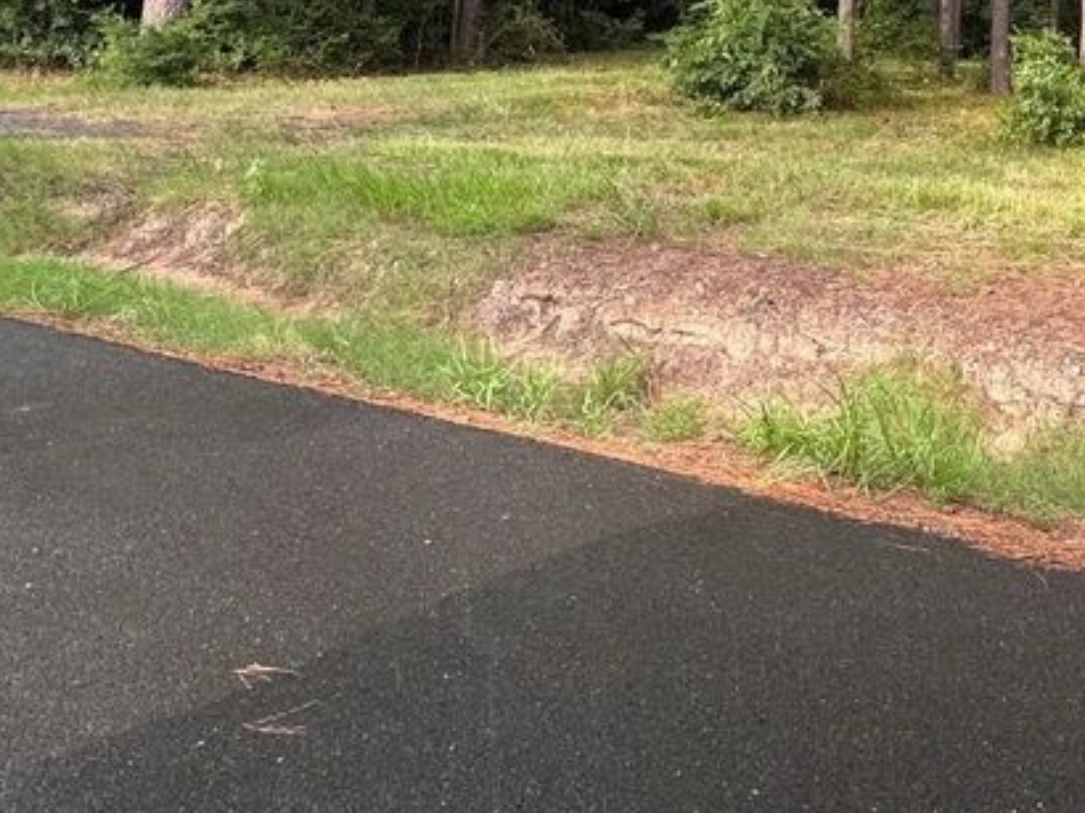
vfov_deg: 35.7
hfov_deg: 48.2
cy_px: -42
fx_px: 1096
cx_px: 939
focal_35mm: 35
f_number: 2.2
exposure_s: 1/120
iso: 40
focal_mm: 2.22
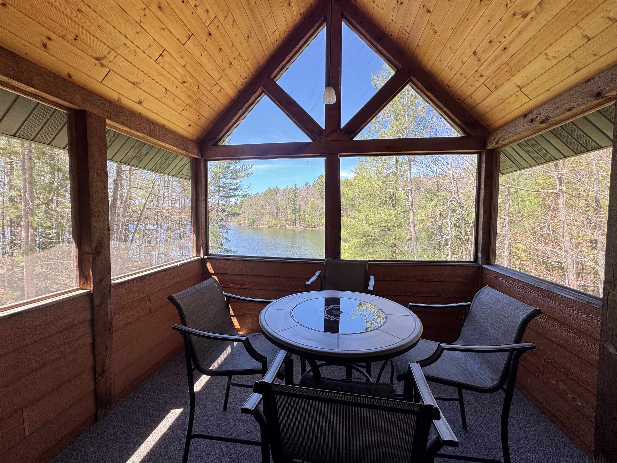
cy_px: 232
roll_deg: -0.3
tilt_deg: -2.8
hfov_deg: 102.1
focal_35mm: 14
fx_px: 250
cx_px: 308
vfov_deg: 85.7
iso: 40
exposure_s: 1/99
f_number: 2.2
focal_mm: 2.22
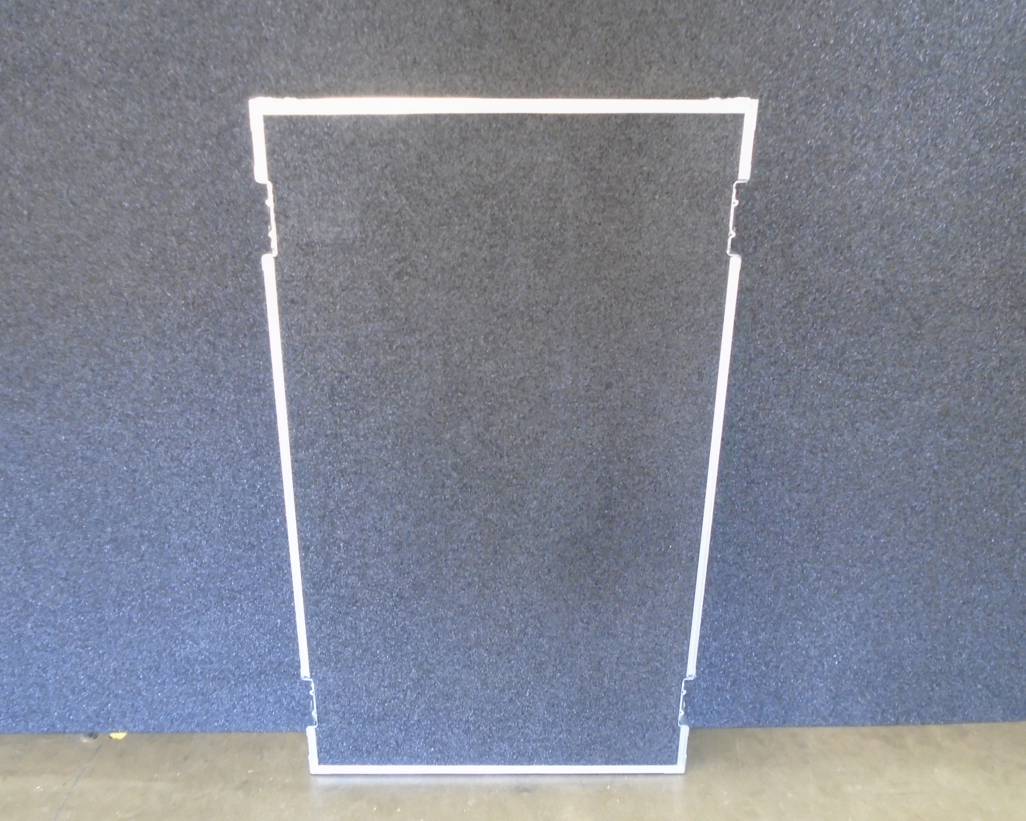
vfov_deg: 51.5
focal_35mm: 28
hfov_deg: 62.2
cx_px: 481
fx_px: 850
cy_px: 420
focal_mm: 4.6
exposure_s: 1/8
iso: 400
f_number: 3.2
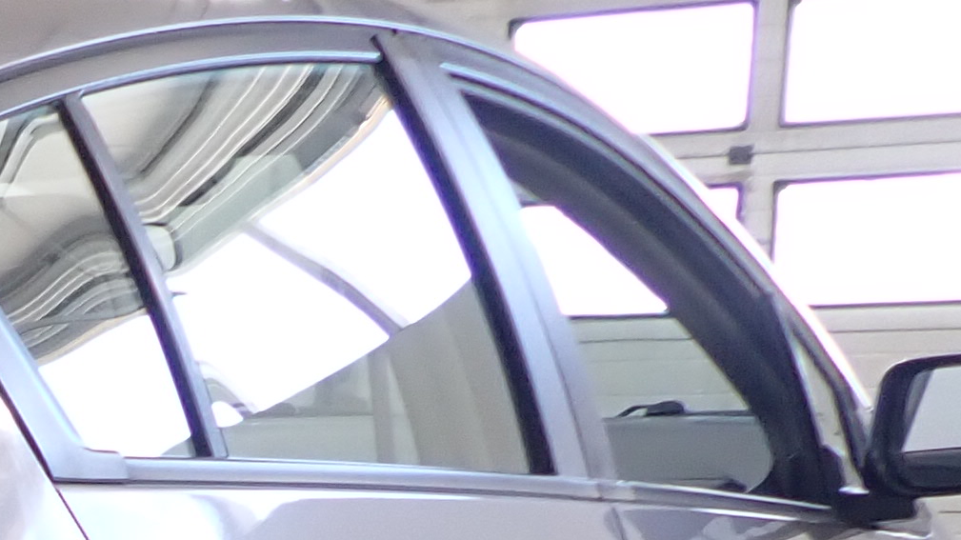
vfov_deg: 10.4
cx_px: -663
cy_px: 1025
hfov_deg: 17.0
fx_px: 2751
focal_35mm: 108
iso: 160
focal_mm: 4.5
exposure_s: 1/60
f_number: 2
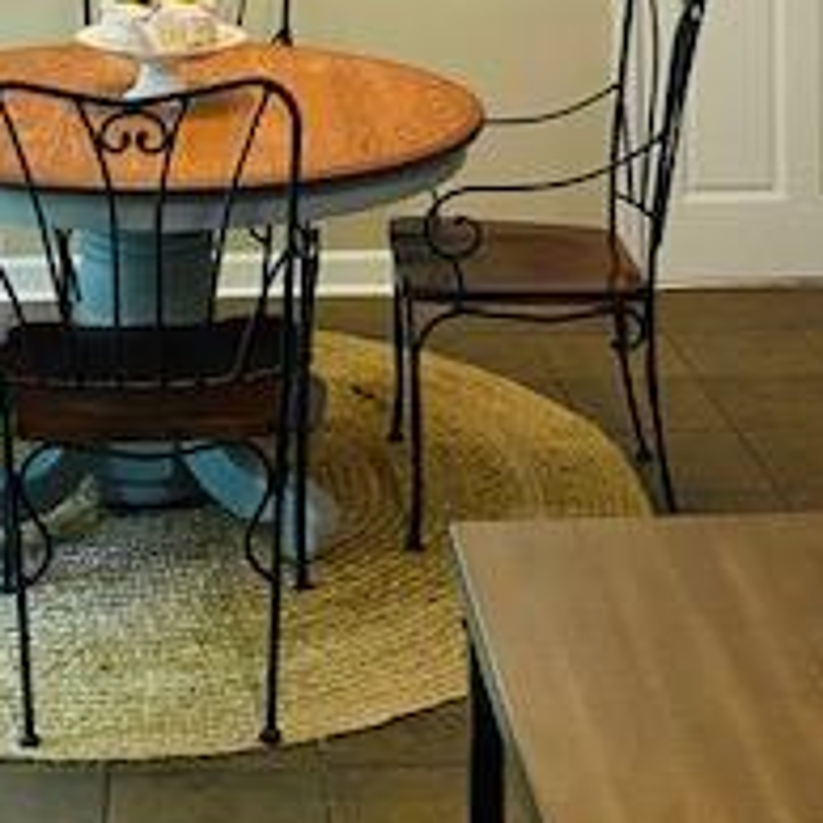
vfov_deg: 20.9
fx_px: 2044
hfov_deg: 22.7
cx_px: 263
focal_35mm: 76
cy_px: -212
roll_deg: -0.2
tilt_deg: -1.3
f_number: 1.8
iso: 200
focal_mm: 4.25
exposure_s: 1/60
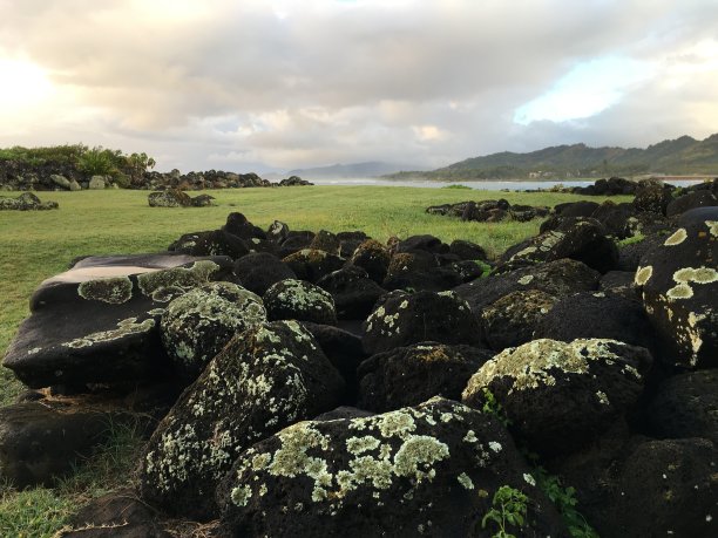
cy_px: 269
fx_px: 602
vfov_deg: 48.2
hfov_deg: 61.7
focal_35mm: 29
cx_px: 359
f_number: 2.2
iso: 32
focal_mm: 4.15
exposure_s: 1/120
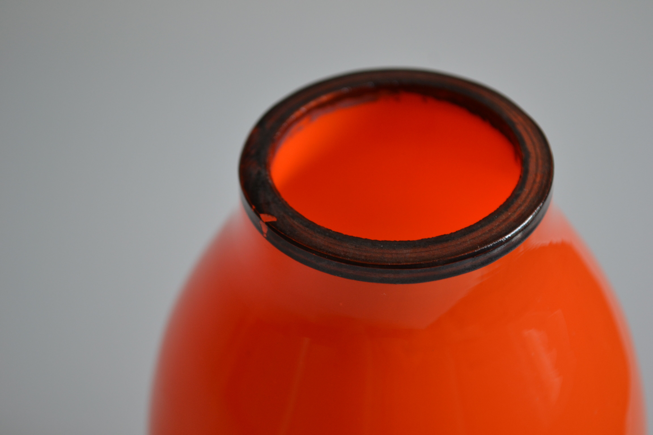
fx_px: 1496
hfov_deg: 24.6
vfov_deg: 16.6
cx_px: 326
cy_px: 218
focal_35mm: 82
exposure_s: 1/125
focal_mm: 55
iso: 400
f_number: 5.6
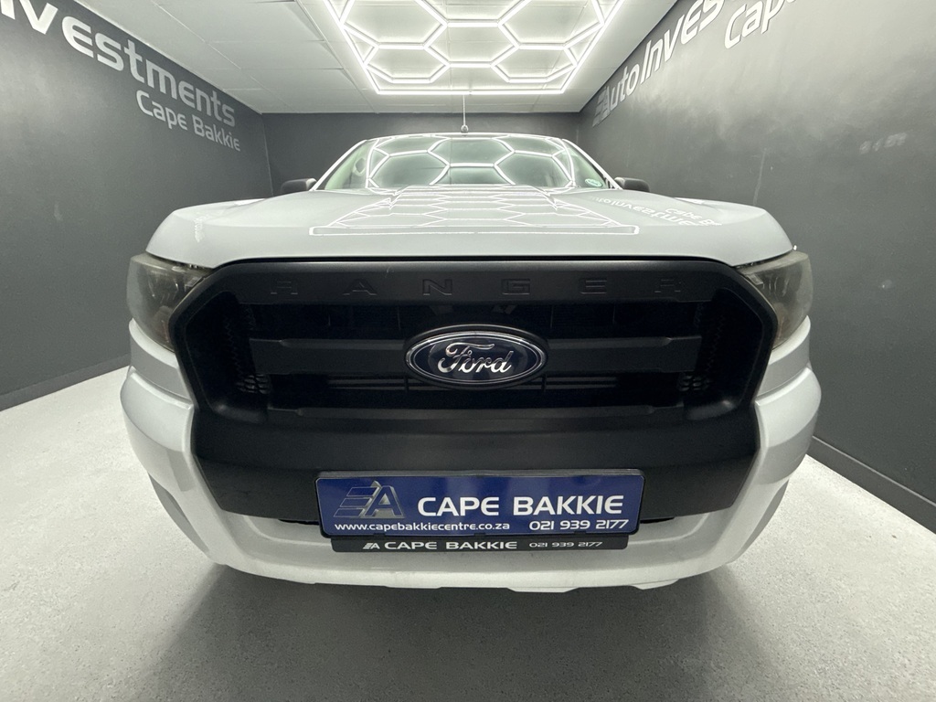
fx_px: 379
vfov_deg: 85.7
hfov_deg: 102.1
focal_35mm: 14
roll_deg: +0.2
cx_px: 468
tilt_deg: -15.9
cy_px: 351
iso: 500
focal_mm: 2.22
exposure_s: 1/100
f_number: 2.2
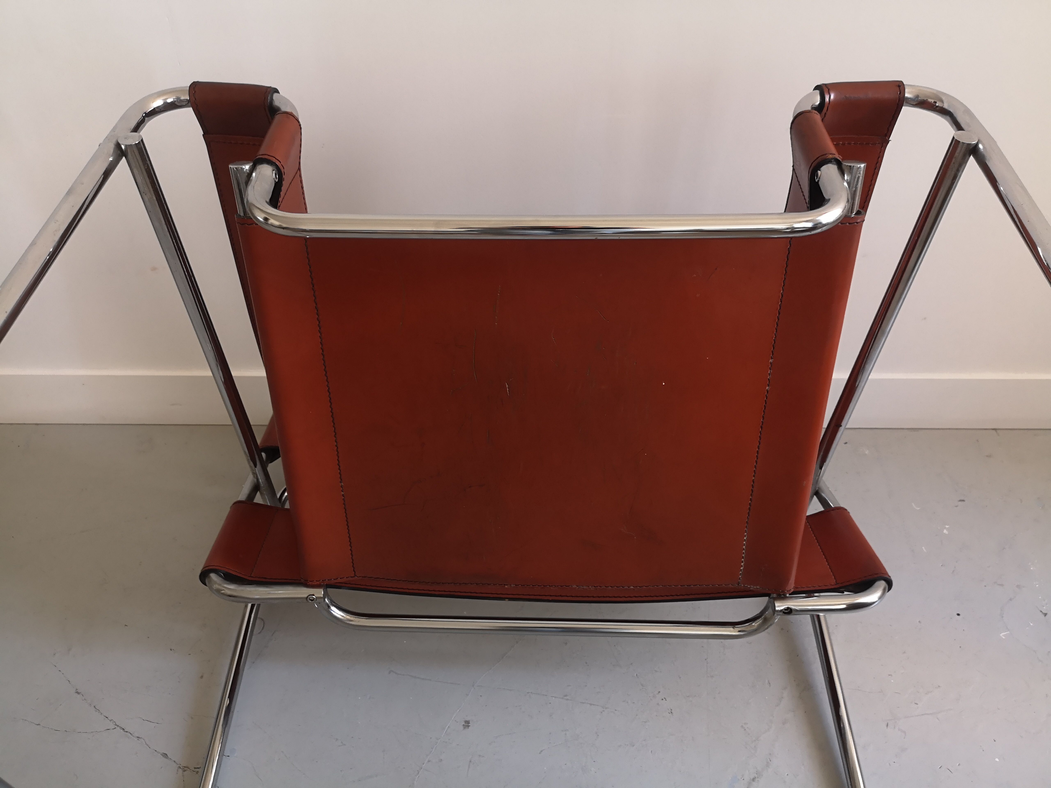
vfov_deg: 51.4
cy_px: 394
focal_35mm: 27
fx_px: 820
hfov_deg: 65.3
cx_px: 526
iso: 125
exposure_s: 1/50
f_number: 1.8
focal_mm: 3.95
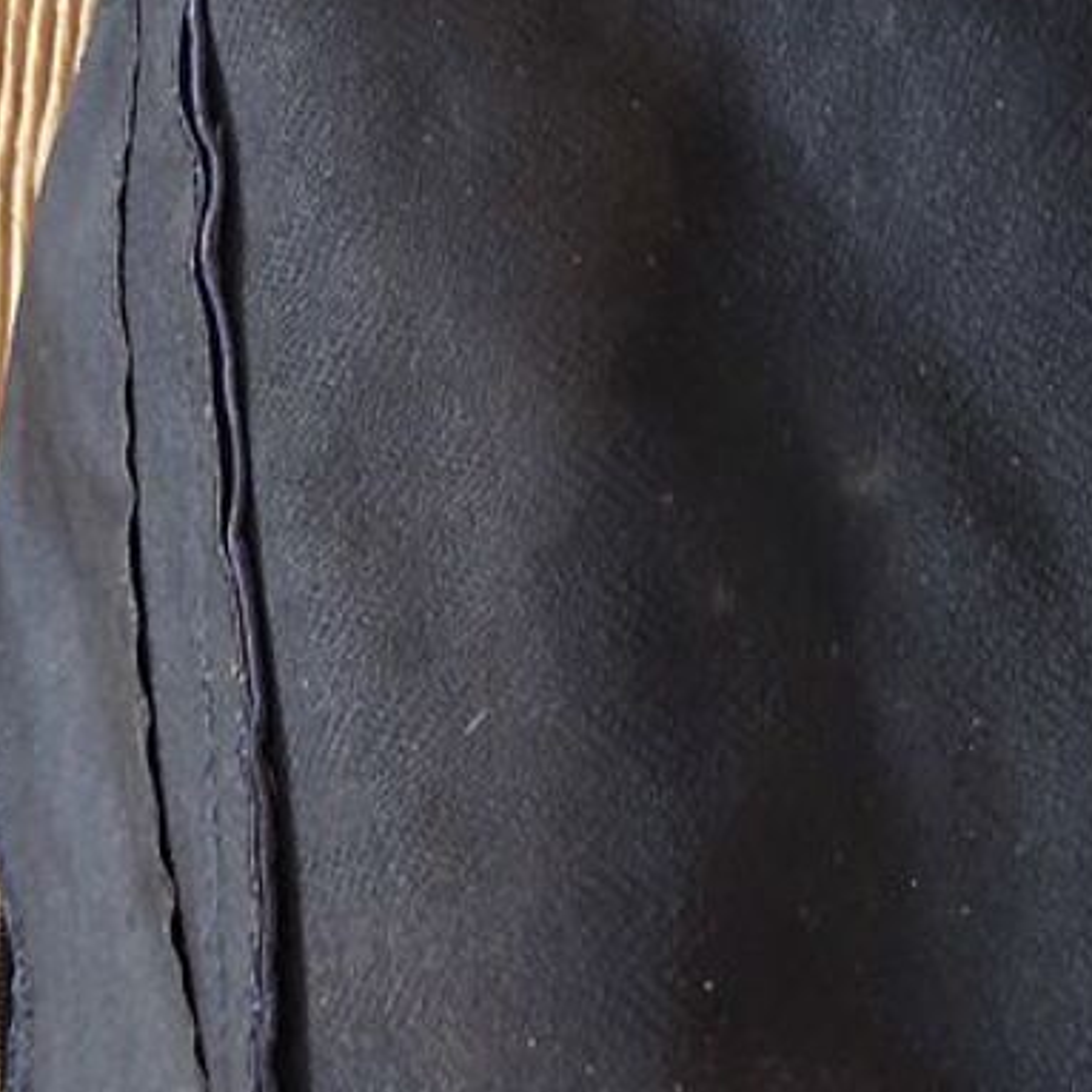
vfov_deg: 21.7
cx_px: 730
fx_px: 2855
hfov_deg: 21.6
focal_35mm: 80
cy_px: 552
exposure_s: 1/24
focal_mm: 3.98
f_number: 1.8
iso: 500
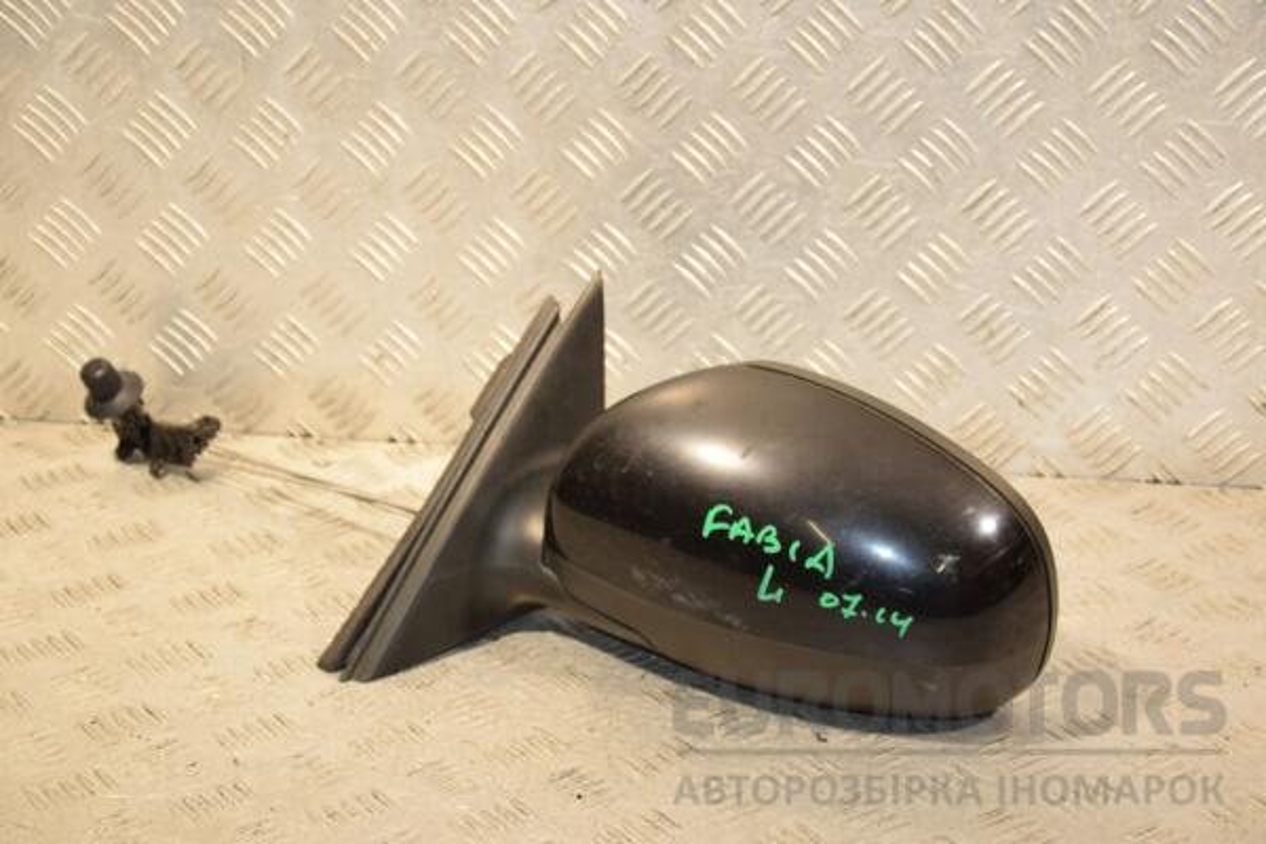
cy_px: 422
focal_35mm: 75
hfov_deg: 27.0
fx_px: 2637
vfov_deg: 18.2
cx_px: 633
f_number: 5.6
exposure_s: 1/200
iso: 800
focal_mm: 50
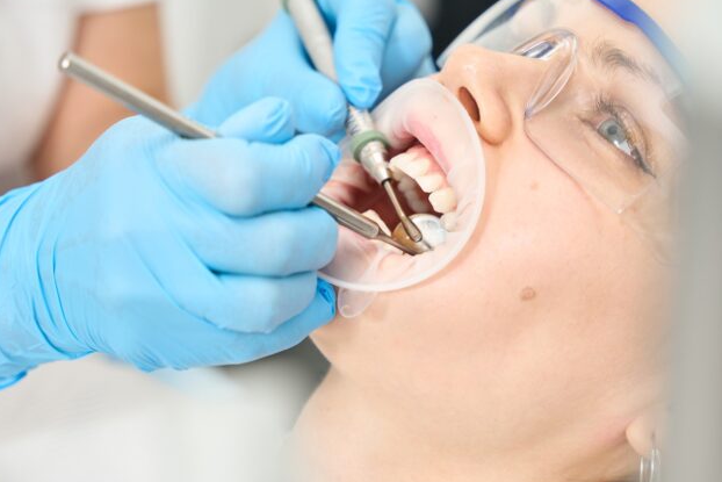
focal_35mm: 102
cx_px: 364
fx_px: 2046
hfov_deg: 20.0
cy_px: 220
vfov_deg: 13.4
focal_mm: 62
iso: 100
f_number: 3.2
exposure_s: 1/250
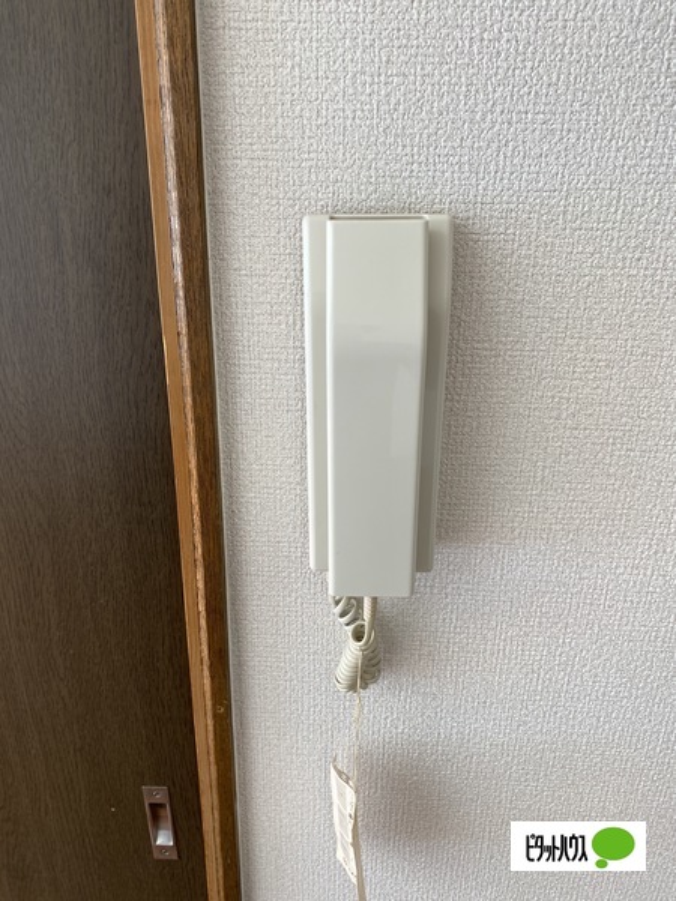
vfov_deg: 67.3
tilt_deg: -24.4
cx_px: 338
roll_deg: -0.4
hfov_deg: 53.1
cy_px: 450
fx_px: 677
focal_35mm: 26
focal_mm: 4.25
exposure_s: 1/100
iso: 32
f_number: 1.8
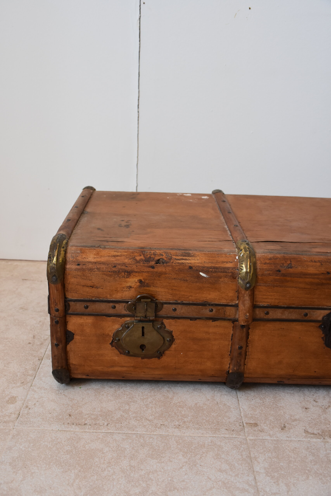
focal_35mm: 34
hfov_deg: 38.4
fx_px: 476
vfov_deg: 55.1
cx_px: 166
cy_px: 248
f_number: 4
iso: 800
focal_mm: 23
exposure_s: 1/60
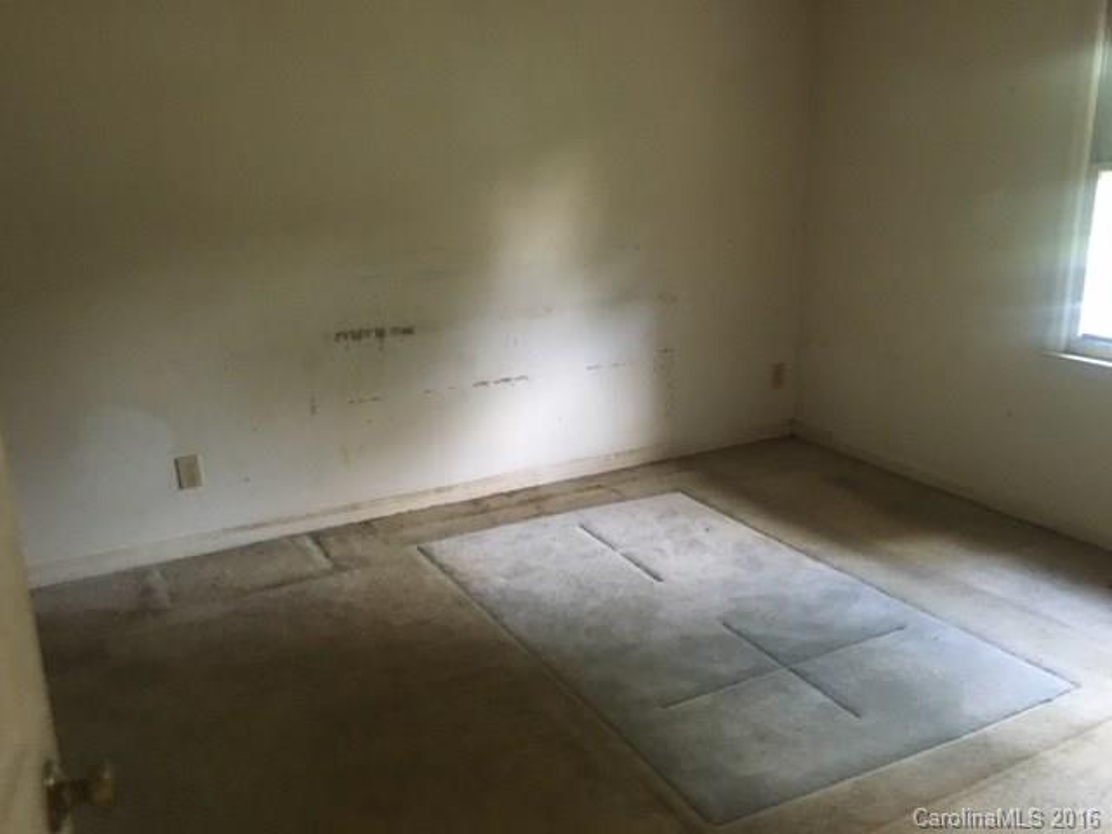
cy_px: 417
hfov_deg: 61.7
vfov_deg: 48.2
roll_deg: +1.7
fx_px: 932
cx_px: 556
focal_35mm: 29
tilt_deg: -15.5
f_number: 2.2
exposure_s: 1/15
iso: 200
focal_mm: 4.15
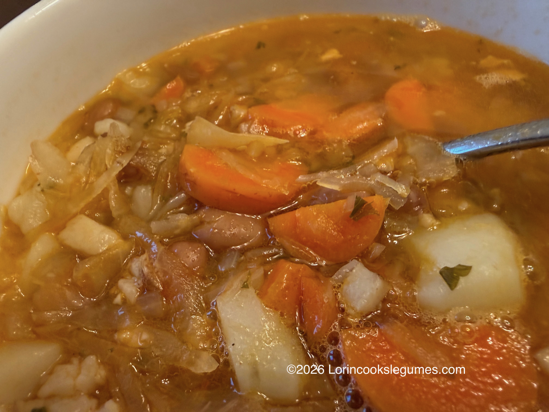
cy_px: 206
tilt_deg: -52.6
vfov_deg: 56.8
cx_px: 274
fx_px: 381
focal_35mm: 24
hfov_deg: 71.6
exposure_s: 1/60
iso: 250
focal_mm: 2.22
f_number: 2.2
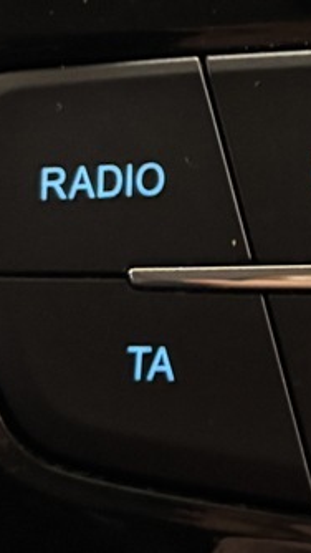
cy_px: -20
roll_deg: -1.6
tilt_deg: -24.5
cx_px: 677
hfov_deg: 9.2
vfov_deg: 17.1
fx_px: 1788
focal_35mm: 122
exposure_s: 1/25
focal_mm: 5.96
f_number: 1.6
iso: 500
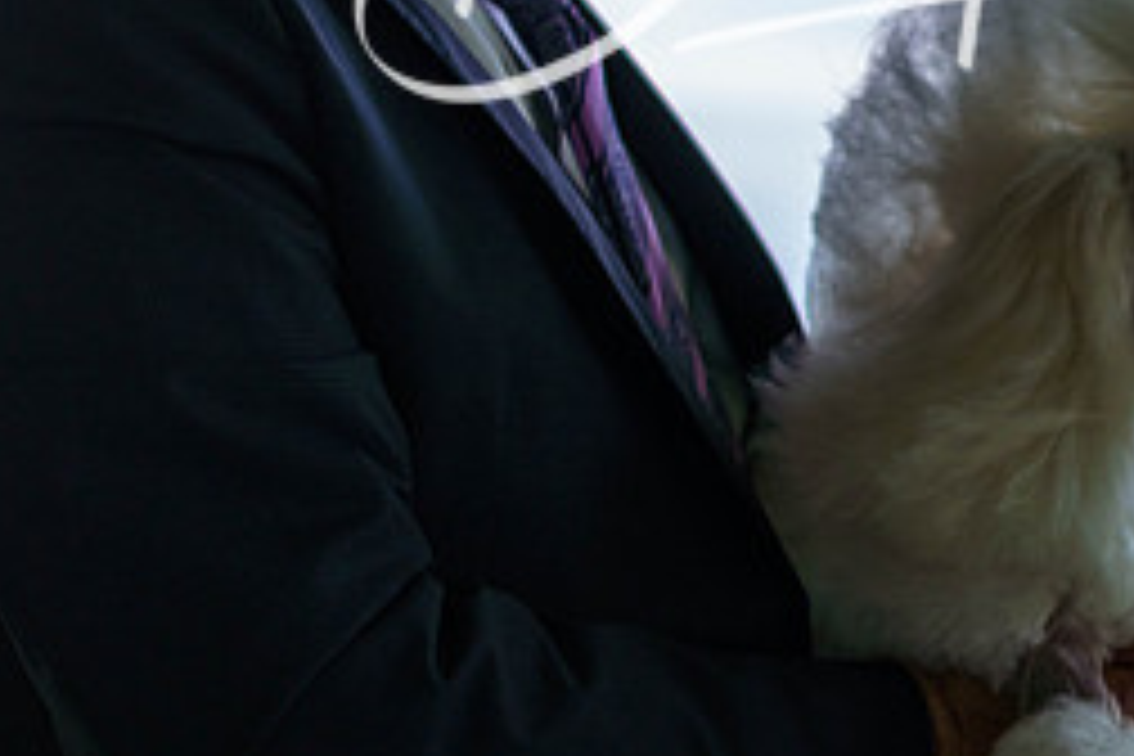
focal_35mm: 161
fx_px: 5071
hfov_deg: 12.7
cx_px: 1008
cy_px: 182
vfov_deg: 8.5
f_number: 4
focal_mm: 70
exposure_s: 1/500
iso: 250
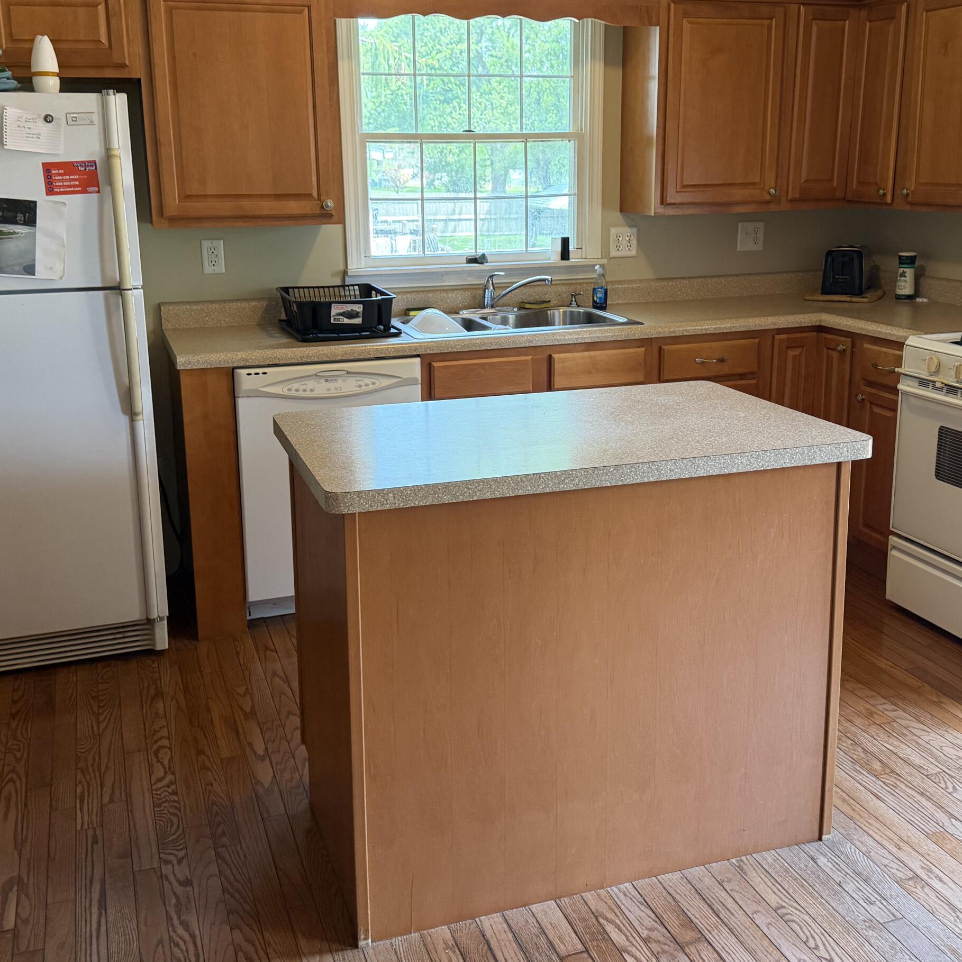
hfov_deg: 47.2
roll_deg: +1.2
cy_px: 412
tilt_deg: -13.1
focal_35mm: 35
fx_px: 1100
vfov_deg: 47.1
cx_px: 480
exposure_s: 1/120
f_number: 1.78
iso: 320
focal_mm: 6.76
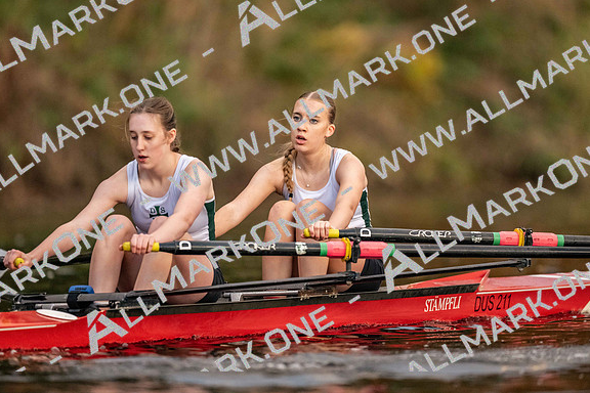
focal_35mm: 604
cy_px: 196
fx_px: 9898
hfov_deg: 3.4
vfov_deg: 2.3
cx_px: 294
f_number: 4
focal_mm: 600
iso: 5600
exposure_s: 1/2500
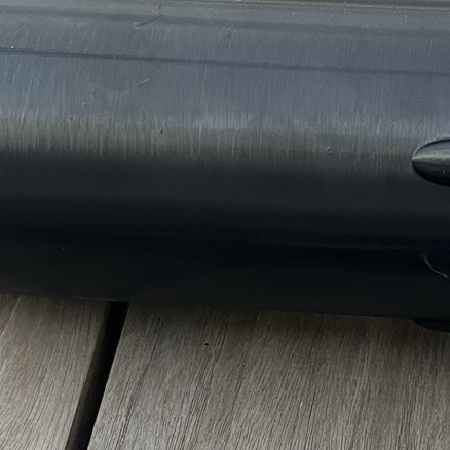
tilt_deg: -56.4
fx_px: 1235
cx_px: 327
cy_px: 377
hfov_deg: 20.5
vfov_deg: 20.4
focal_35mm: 84
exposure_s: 1/60
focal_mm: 5.1
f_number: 1.6
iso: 250
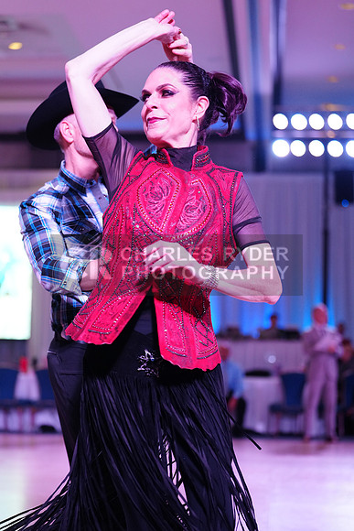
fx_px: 1032
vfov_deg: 28.8
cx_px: 177
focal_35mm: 70
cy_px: 266
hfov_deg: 19.5
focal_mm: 70
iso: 2500
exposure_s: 1/500
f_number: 2.8
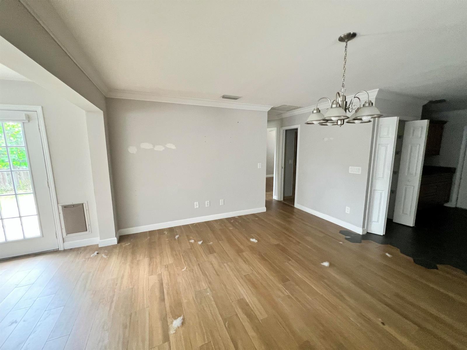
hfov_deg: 106.2
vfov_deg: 89.9
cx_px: 234
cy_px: 175
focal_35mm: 13
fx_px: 175
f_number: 1.8
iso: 250
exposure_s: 1/66
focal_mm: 1.57
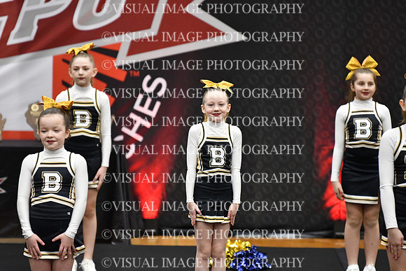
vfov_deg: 4.6
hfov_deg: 6.9
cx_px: 203
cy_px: 136
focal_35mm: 300
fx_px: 3384
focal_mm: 200
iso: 5000
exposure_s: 1/800
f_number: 2.8
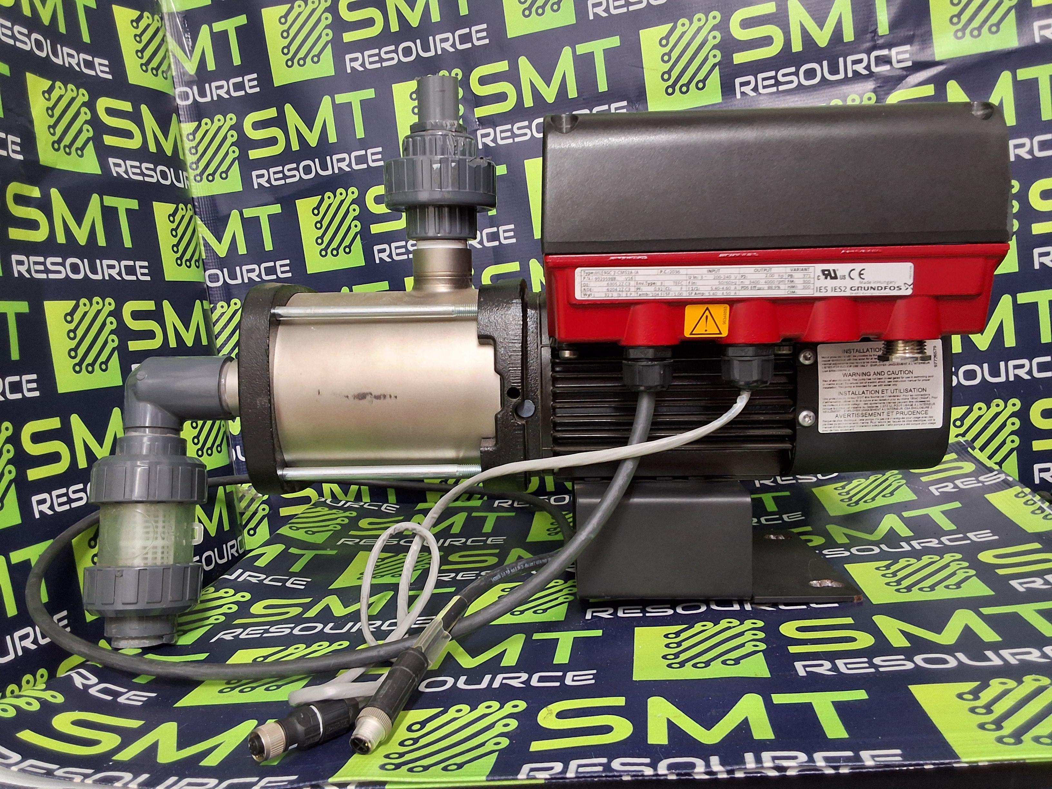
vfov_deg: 49.7
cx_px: 526
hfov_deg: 63.4
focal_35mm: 28
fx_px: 851
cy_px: 394
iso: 160
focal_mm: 2.91
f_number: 1.9
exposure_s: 1/30
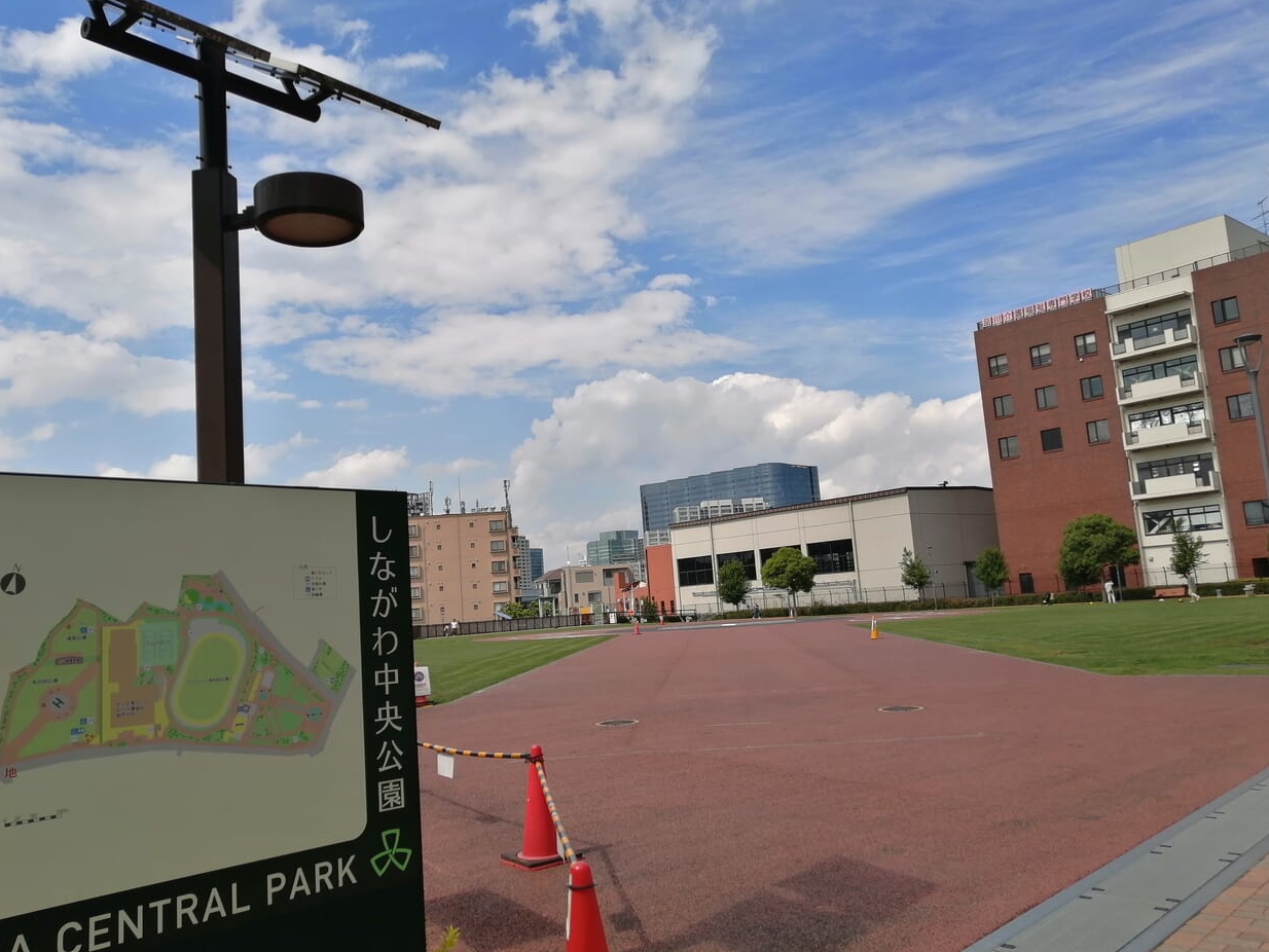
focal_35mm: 28
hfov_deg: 63.4
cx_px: 614
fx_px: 1027
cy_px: 468
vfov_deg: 49.8
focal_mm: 3.62
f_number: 1.8
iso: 50
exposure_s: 1/1876
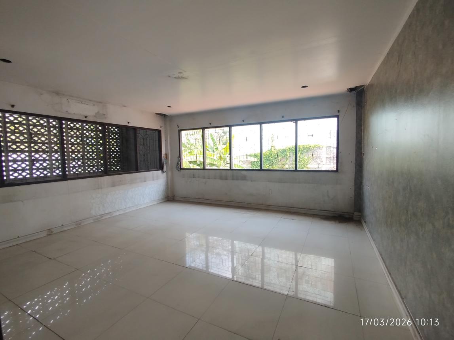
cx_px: 227
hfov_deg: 98.2
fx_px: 197
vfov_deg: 81.7
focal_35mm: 15
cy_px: 170
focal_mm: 1.65
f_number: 2.2
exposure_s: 1/100
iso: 64
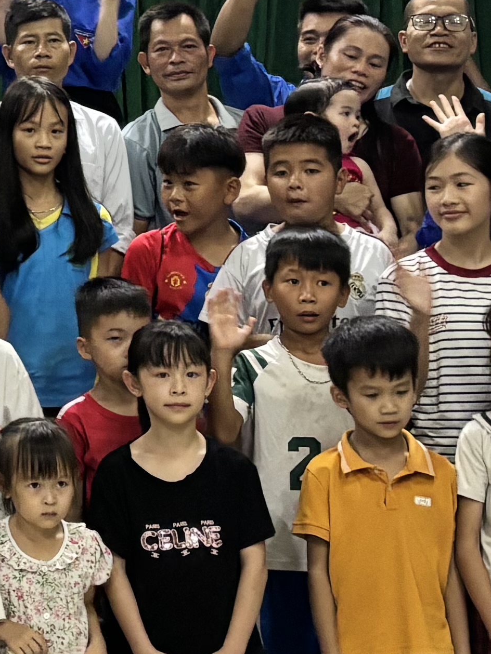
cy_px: 3
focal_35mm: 118
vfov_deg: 16.4
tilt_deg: +6.4
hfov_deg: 11.6
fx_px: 2232
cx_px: -410
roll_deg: +0.9
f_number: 1.6
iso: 500
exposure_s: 1/33
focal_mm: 5.96
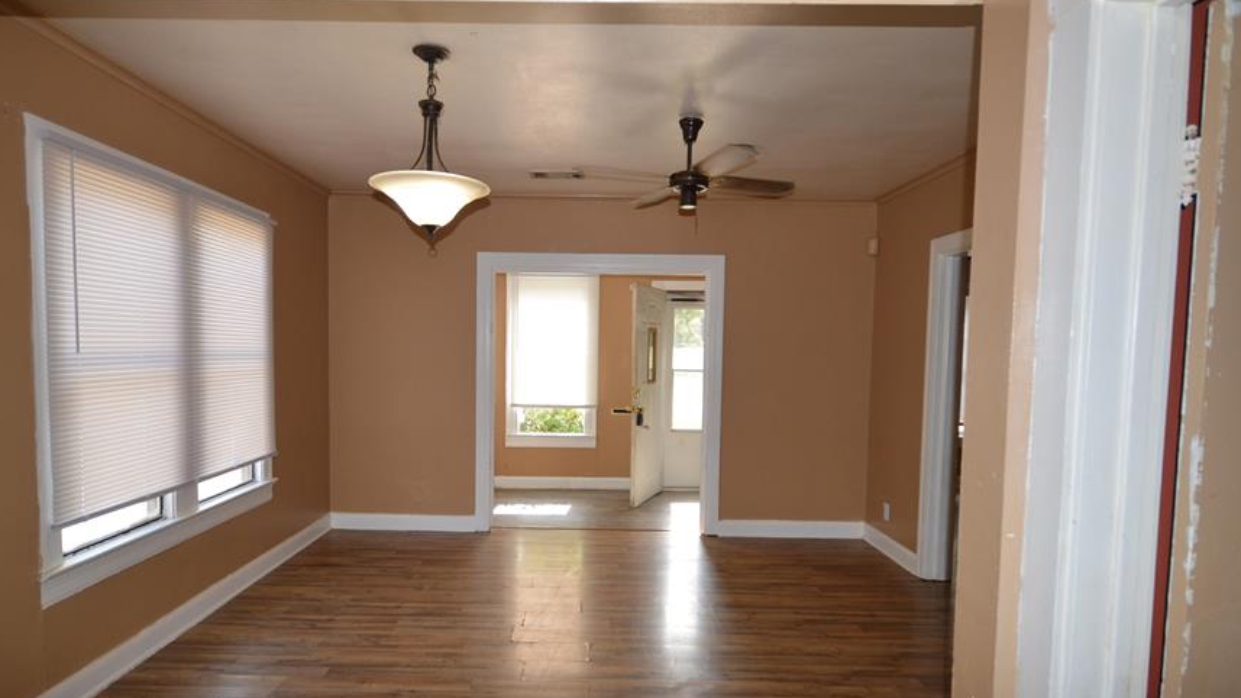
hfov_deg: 84.7
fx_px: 679
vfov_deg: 54.3
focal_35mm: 21
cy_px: 385
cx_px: 572
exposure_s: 1/125
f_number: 4.2
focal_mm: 11
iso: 250
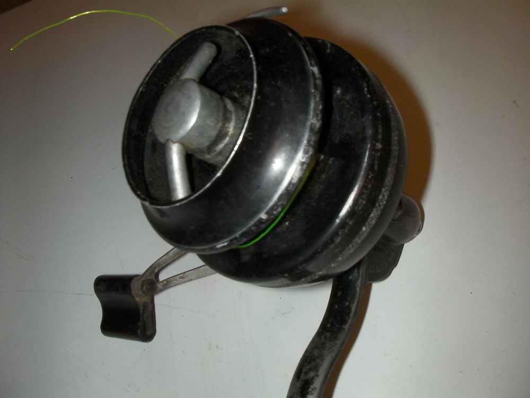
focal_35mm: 38
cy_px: 199
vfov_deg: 37.7
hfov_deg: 49.0
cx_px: 265
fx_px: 582
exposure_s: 1/30
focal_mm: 6.3
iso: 200
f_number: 5.6
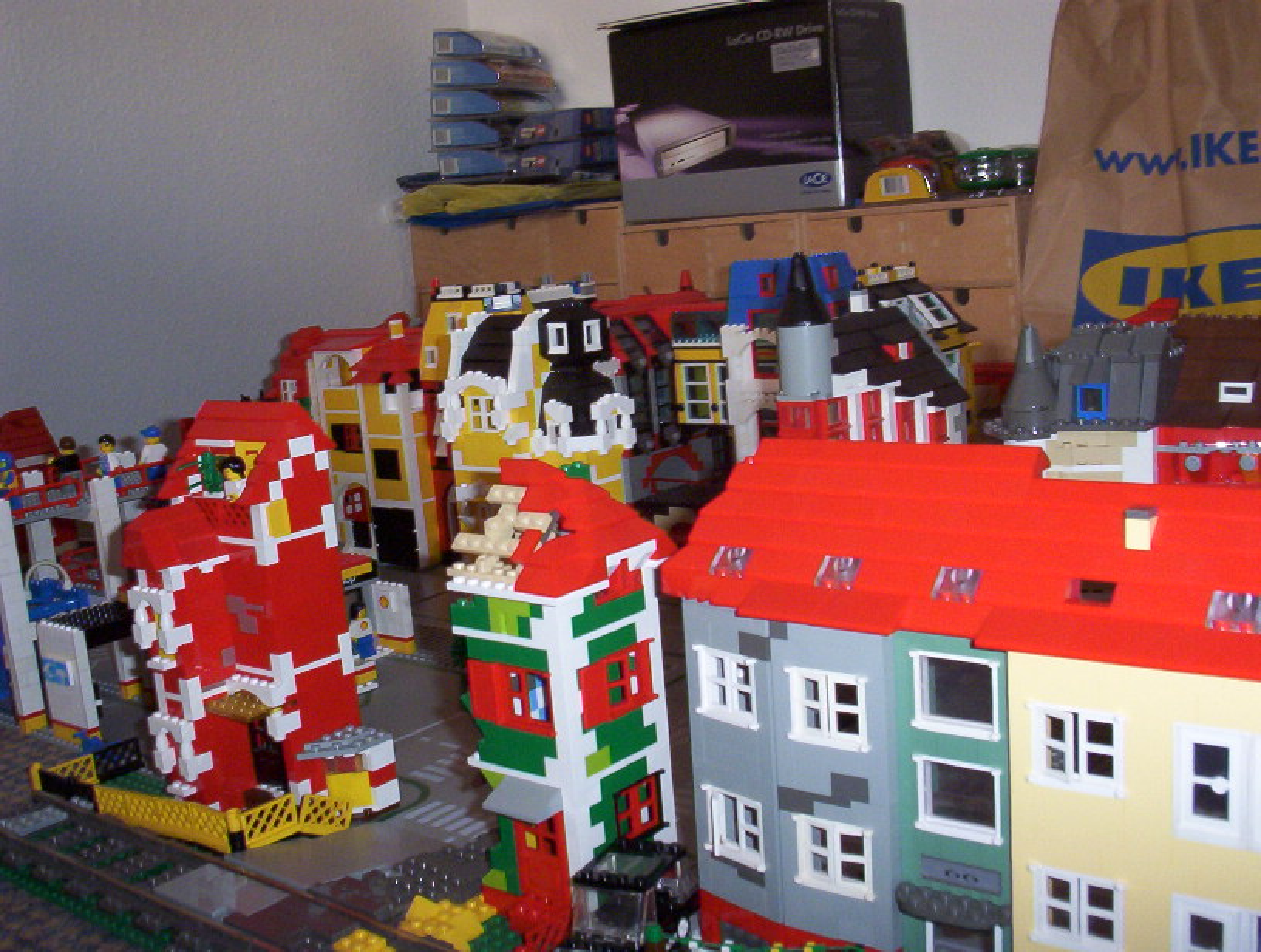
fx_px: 1424
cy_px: 476
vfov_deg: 37.0
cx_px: 630
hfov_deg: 47.8
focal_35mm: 39
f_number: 4.5
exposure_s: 1/30
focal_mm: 6
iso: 140
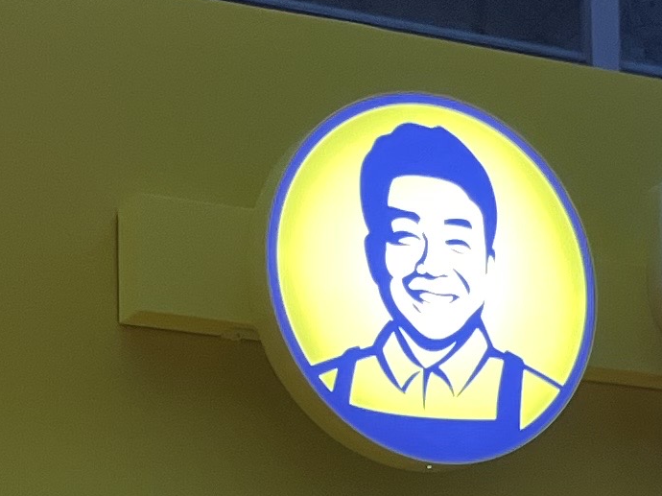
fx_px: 2906
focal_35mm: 152
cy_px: 999
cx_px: 541
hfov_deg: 12.9
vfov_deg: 9.2
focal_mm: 5.1
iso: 100
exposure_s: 1/120
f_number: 1.6
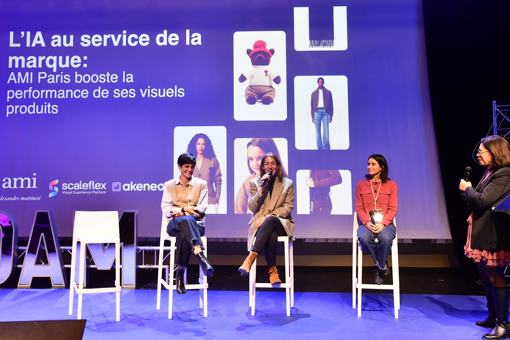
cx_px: 255
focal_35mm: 36
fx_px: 510
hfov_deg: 53.1
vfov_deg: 36.9
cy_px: 170
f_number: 5.6
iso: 1600
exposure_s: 1/50
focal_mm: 24
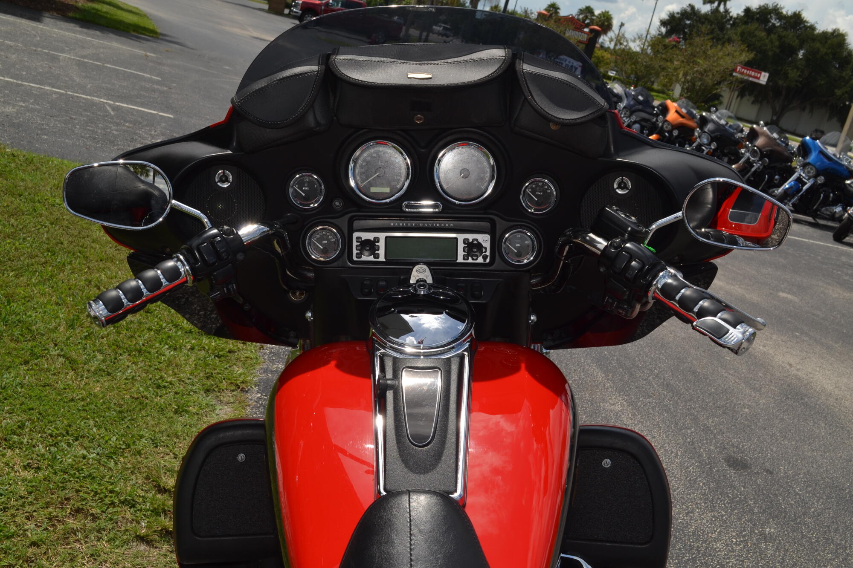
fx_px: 924
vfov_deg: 34.2
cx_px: 426
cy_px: 284
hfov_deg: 49.6
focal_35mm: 39
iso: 100
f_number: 10
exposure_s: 1/200
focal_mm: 26
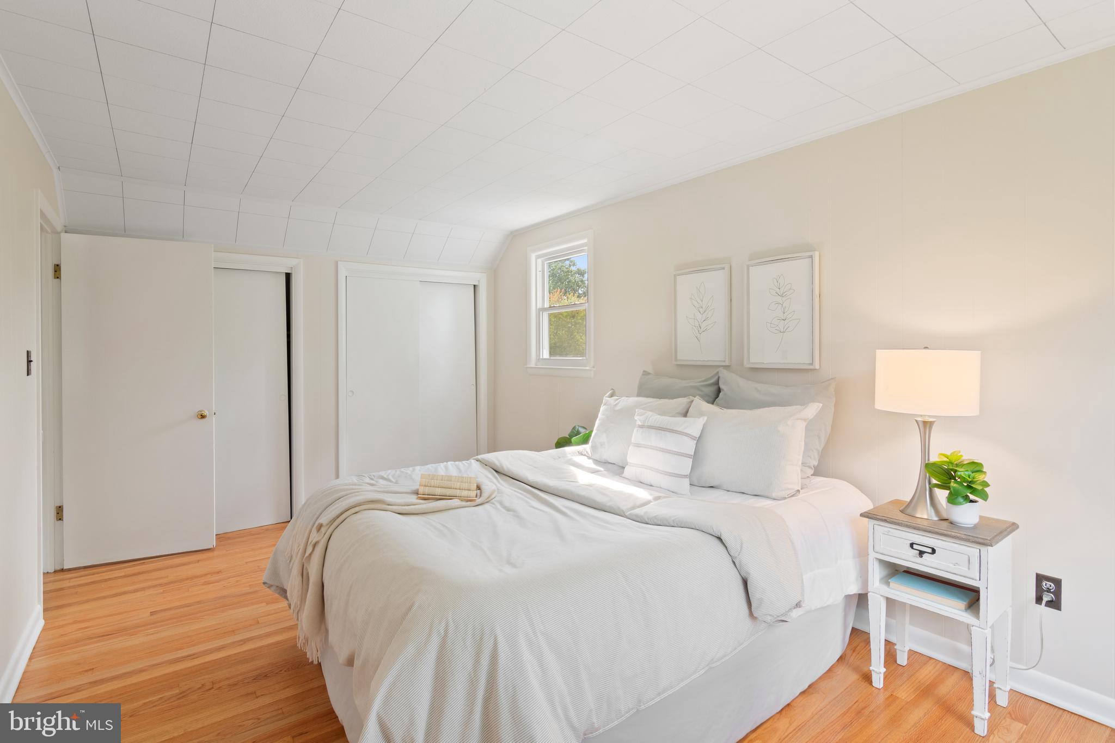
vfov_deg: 73.7
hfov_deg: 96.7
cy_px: 372
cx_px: 558
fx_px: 495
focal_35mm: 16
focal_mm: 11
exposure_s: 1
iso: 100
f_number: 8
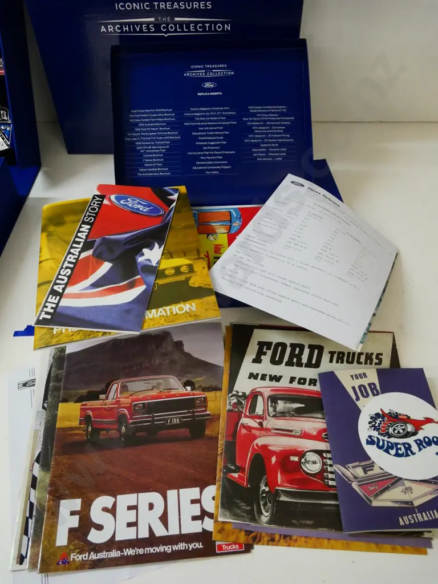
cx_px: 219
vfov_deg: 63.4
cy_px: 292
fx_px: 472
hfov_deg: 49.7
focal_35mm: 28
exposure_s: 1/125
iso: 3200
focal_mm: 14
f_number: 5.6
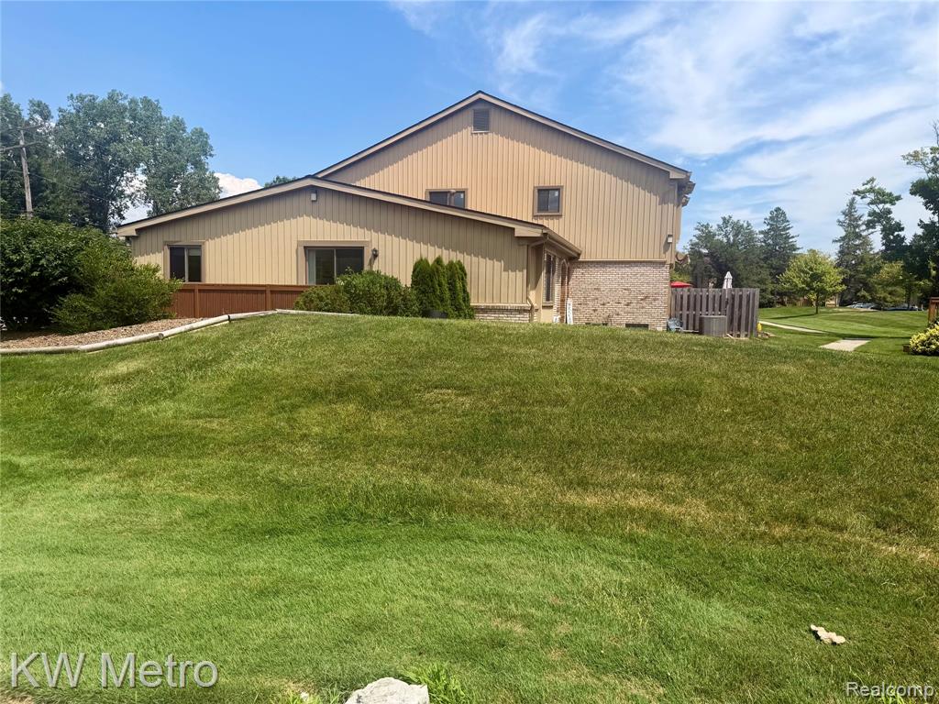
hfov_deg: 71.6
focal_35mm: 24
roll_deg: -1.5
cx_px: 470
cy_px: 352
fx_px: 651
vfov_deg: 56.8
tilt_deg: -4.5
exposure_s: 1/3759
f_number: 1.78
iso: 80
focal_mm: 6.76
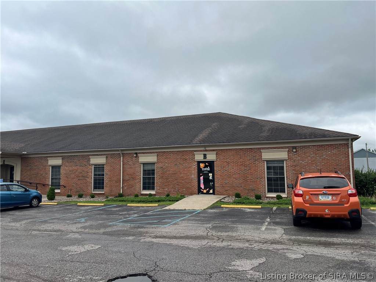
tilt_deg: +5.2
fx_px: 282
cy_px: 141
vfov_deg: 53.1
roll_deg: +0.5
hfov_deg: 67.3
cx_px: 188
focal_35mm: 26
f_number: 1.5
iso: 50
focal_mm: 5.7
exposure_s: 1/3356
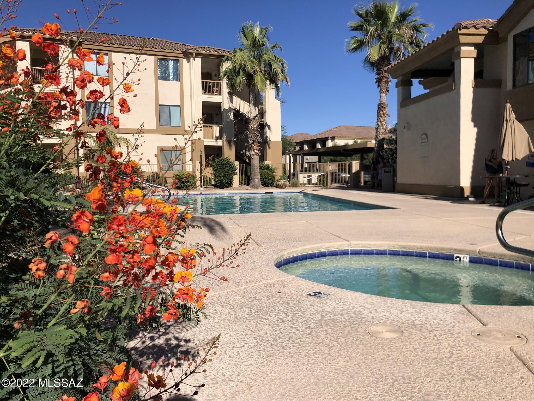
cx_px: 267
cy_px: 200
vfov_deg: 49.7
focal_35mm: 28
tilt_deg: -3.3
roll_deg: +2.4
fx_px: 432
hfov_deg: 63.4
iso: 20
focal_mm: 4
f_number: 1.8
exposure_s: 1/3205
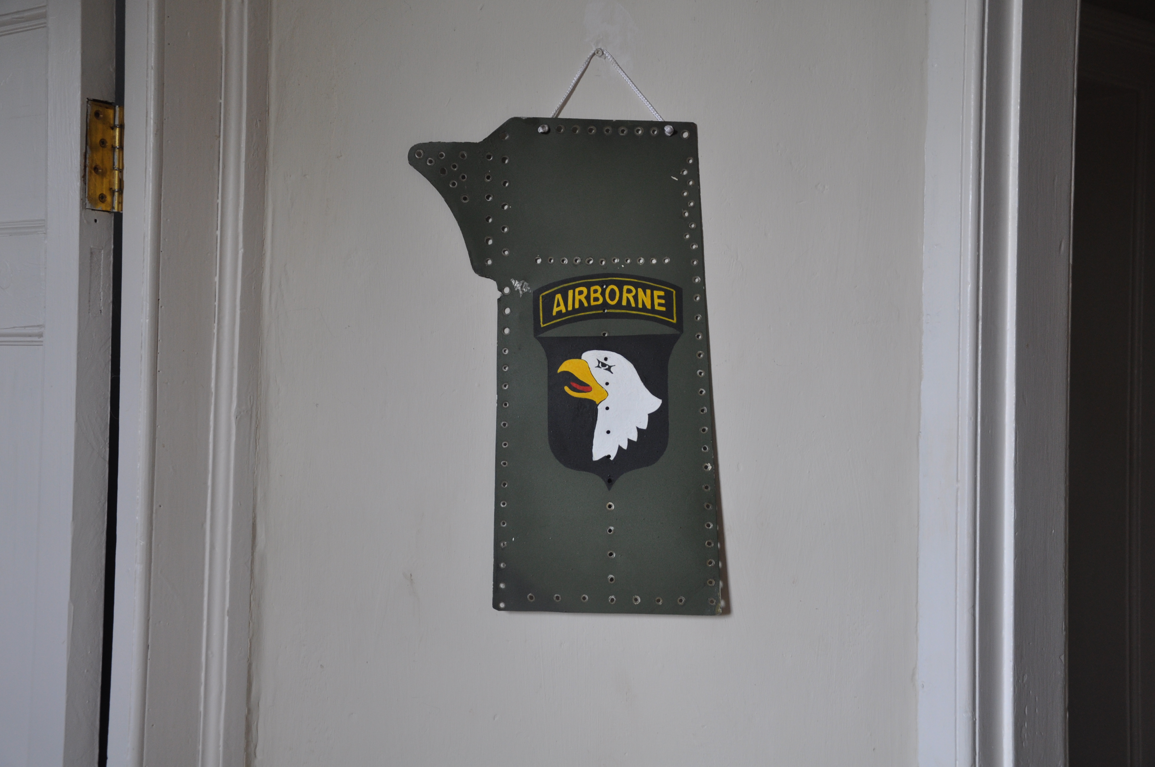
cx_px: 578
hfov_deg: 43.7
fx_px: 1442
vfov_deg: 29.8
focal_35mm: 45
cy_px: 384
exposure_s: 1/60
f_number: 4.2
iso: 450
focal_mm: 30
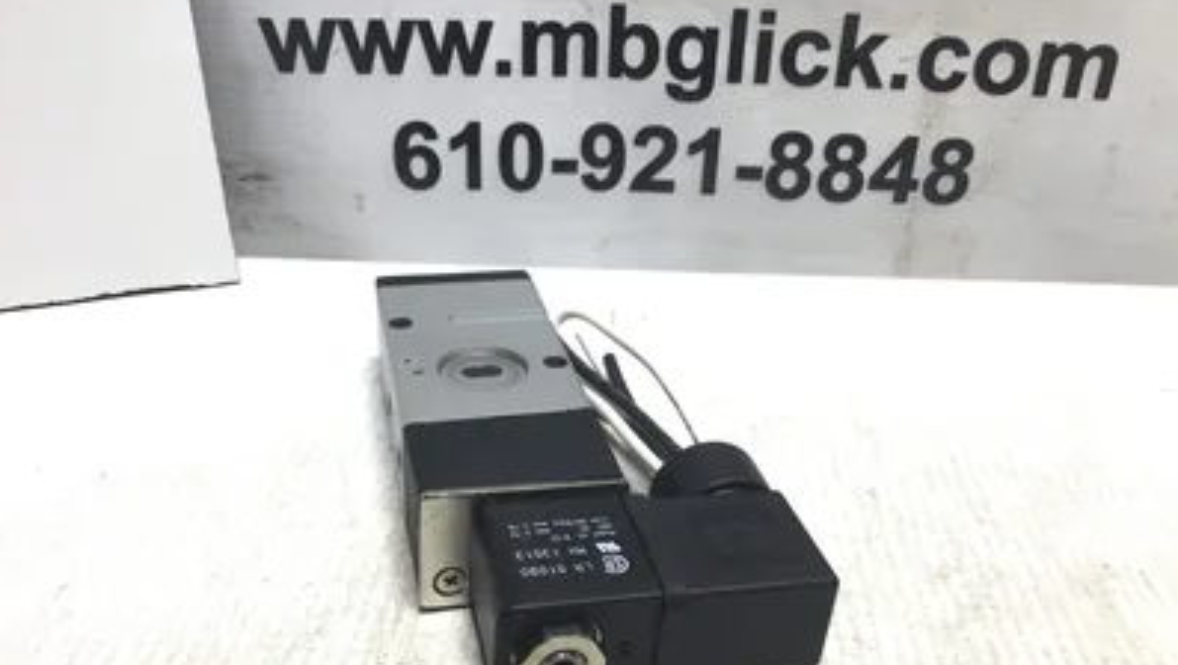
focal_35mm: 34
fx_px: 1063
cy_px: 410
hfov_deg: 58.0
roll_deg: -3.0
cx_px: 590
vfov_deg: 34.6
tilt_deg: -31.4
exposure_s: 1/120
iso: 40
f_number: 2.4
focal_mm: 3.3
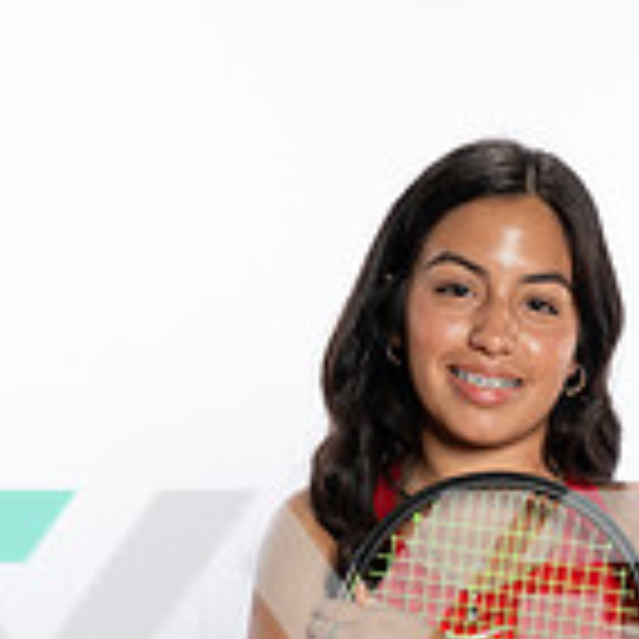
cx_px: 477
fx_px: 1692
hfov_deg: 21.2
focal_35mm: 81
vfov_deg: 18.9
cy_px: 950
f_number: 11
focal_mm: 30
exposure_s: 1/250
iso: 1250
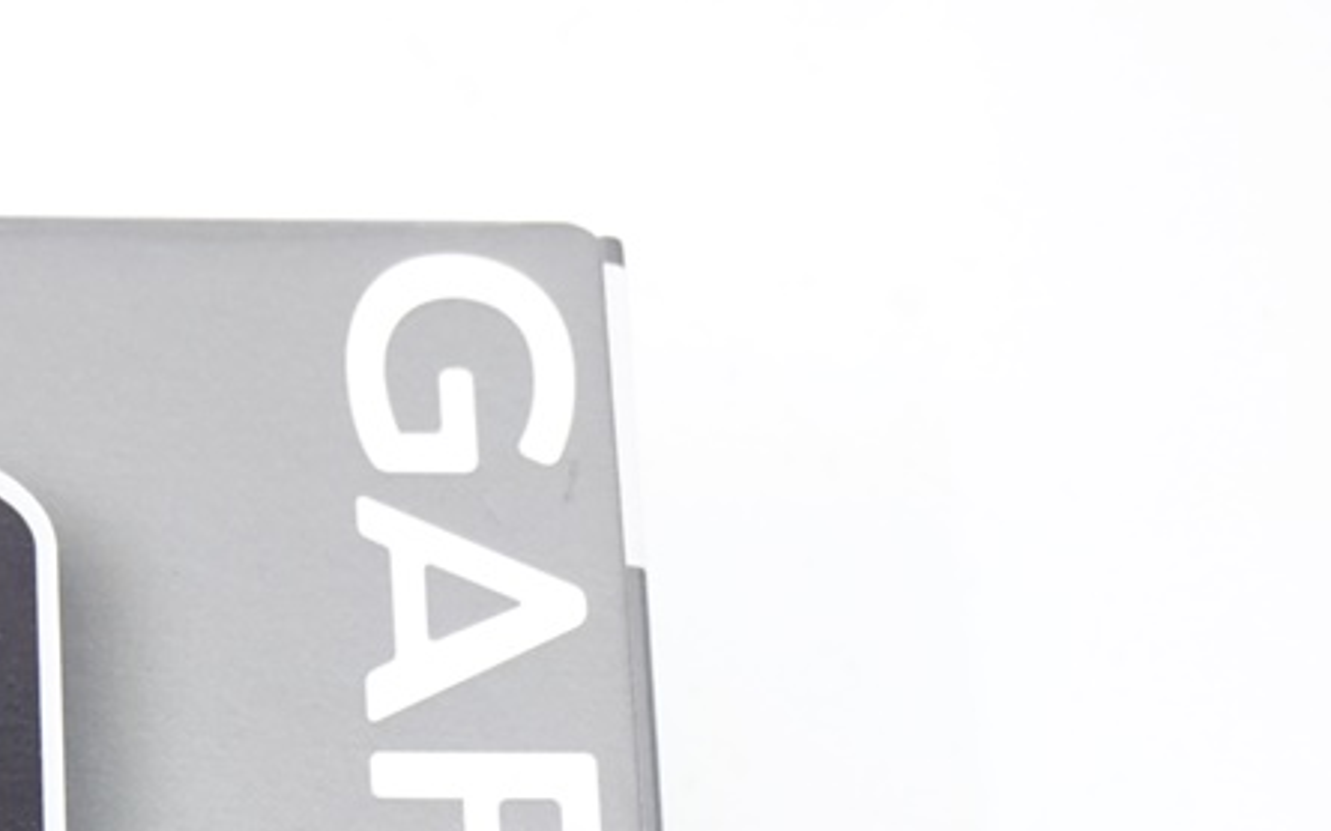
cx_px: -317
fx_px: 5526
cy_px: 1166
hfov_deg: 13.3
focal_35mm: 152
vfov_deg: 8.4
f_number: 5.6
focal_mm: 37
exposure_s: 1/20
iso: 1250
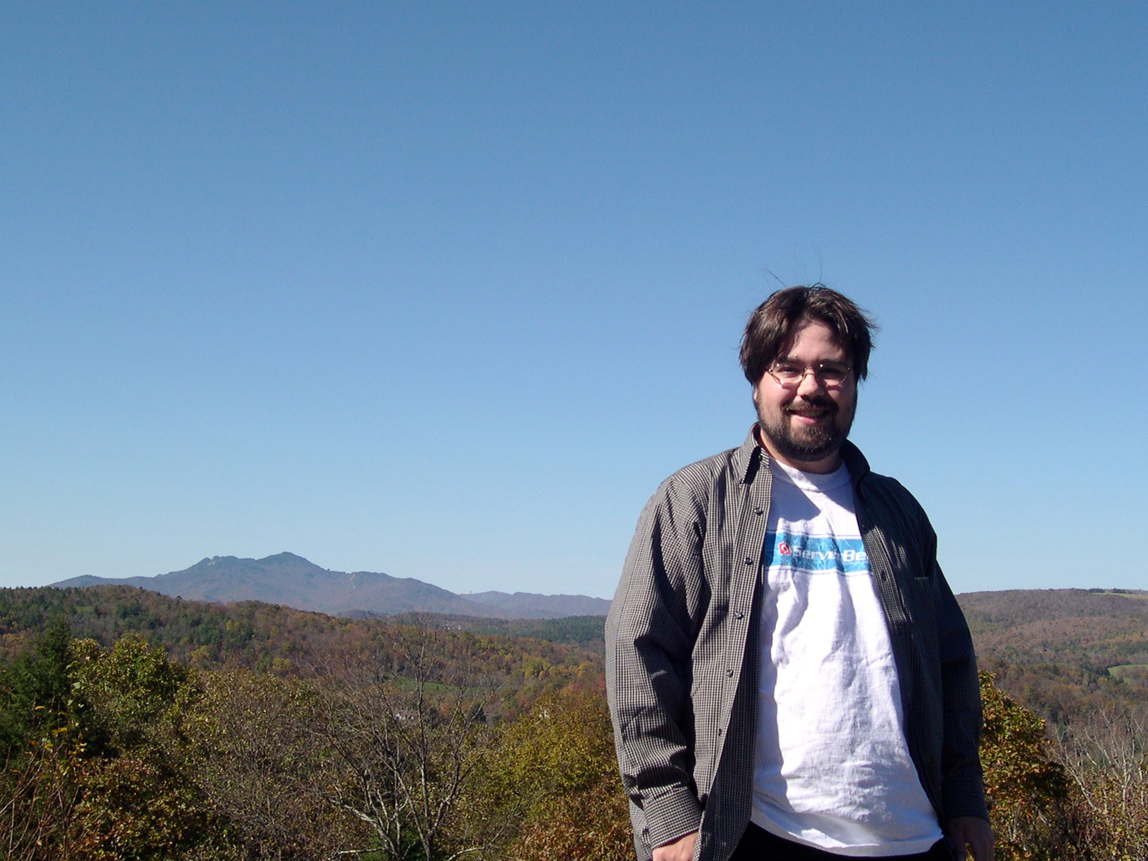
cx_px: 561
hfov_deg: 40.4
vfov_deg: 30.9
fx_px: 1559
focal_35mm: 47
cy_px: 401
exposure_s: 1/248
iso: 100
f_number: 7.6
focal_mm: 8
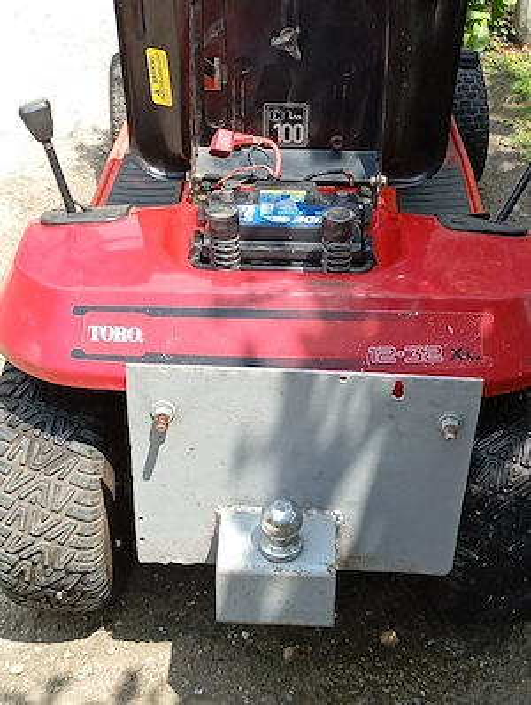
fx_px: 1162
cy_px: 352
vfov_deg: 33.7
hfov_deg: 25.7
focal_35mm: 57
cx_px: 266
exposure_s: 1/217
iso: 104
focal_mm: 4.27
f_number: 1.8
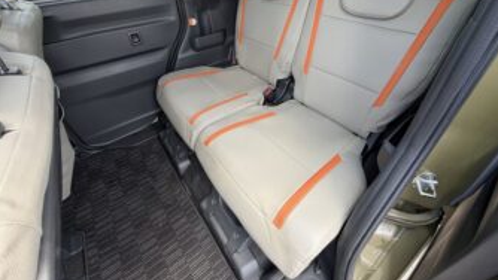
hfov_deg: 99.3
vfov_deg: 66.0
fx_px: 211
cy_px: 104
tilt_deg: -34.7
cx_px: 258
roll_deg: +0.7
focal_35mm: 16
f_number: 2.2
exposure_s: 1/121
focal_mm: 2.22
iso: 100
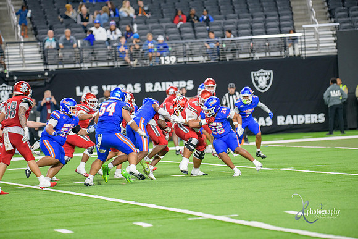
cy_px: 120
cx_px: 179
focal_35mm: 195
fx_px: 1940
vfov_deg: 7.0
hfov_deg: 10.5
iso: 1000
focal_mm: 195
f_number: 2.8
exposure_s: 1/400
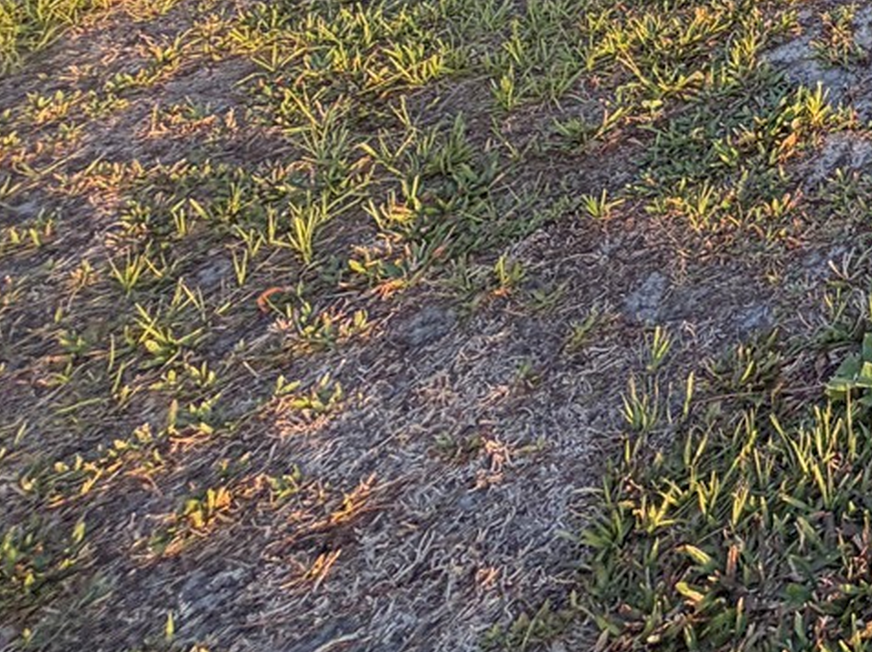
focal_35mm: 47
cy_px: -409
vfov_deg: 22.8
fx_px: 1183
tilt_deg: -12.4
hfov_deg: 28.3
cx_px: 1276
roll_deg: +0.5
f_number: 2.2
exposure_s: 1/121
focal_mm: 2.22
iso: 40
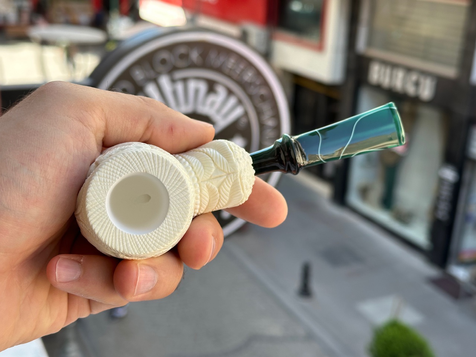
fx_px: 660
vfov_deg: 30.3
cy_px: 178
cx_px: 238
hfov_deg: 39.7
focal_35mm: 48
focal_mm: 6.86
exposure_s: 1/491
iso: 64
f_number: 1.78
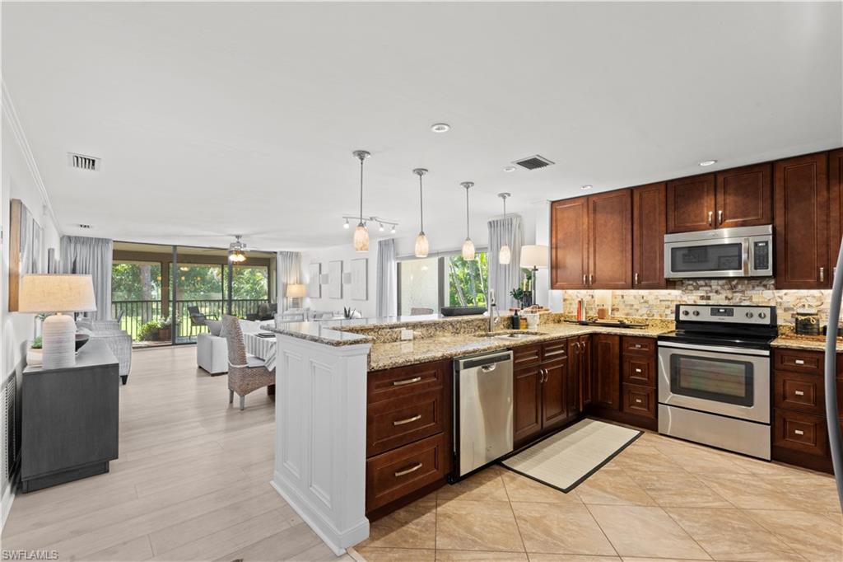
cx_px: 422
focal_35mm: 16
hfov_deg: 96.8
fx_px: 375
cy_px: 281
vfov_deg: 73.7
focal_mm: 16
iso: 640
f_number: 13
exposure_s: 1/2.5
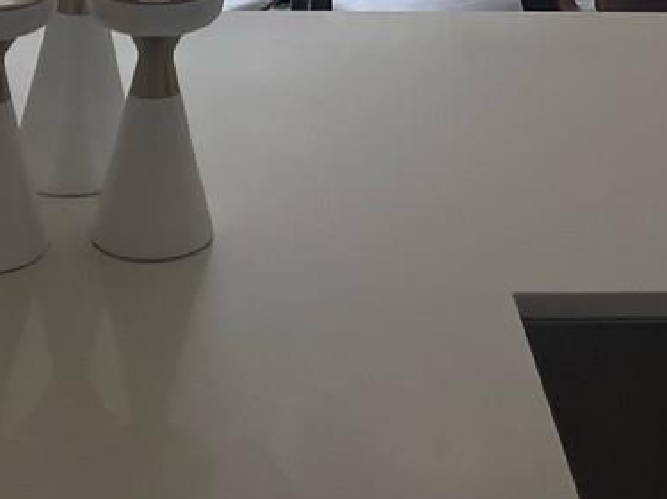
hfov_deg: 17.7
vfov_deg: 11.7
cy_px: -543
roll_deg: -1.6
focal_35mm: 111
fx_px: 2138
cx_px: 333
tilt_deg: -4.0
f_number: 1.5
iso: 50
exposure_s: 1/484
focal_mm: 5.7
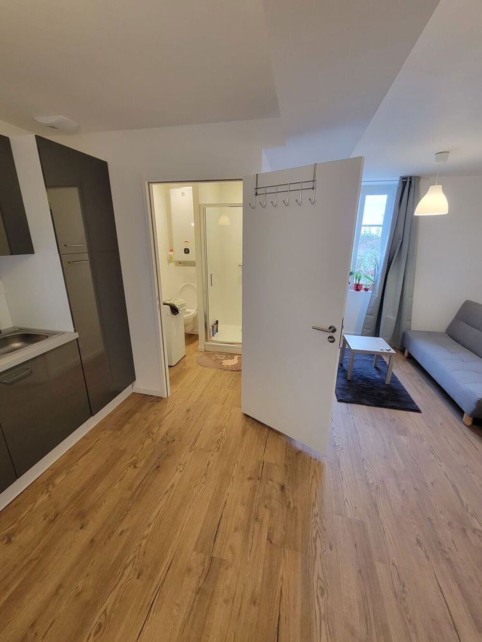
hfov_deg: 89.9
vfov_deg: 106.2
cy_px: 321
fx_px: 241
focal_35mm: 13
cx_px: 241
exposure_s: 1/60
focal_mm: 2.2
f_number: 2.2
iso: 320
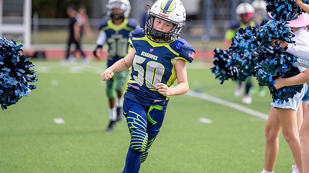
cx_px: 174
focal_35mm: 224
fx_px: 1835
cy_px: 56
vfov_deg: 5.4
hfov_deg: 9.6
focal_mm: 175
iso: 250
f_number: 2.8
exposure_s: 1/2500
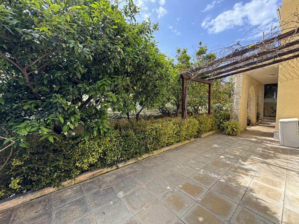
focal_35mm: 14
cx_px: 150
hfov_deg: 102.1
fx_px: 121
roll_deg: +0.1
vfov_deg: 85.7
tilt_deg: -2.7
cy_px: 112
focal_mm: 2.22
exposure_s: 1/344
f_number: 2.2
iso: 40
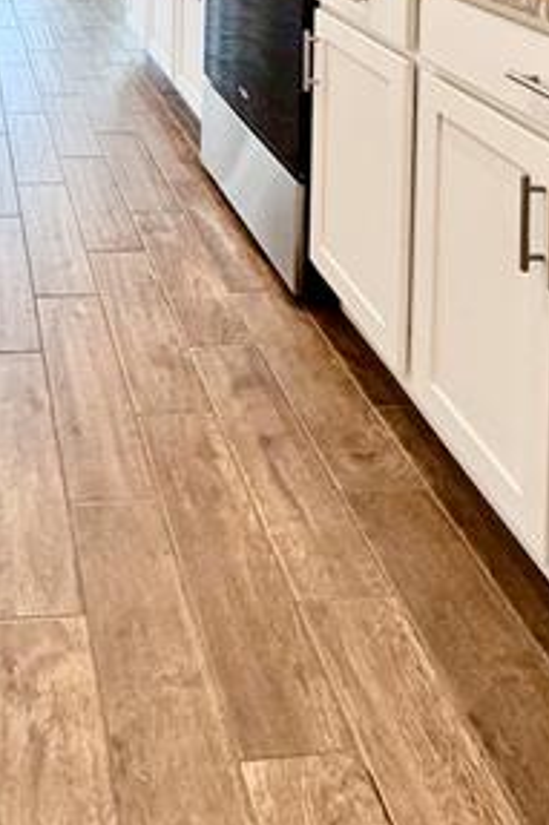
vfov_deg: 36.9
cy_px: -181
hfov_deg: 31.9
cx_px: 17
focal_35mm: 39
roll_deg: -0.7
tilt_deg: -0.6
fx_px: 893
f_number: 2.2
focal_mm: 2.22
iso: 250
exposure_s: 1/120
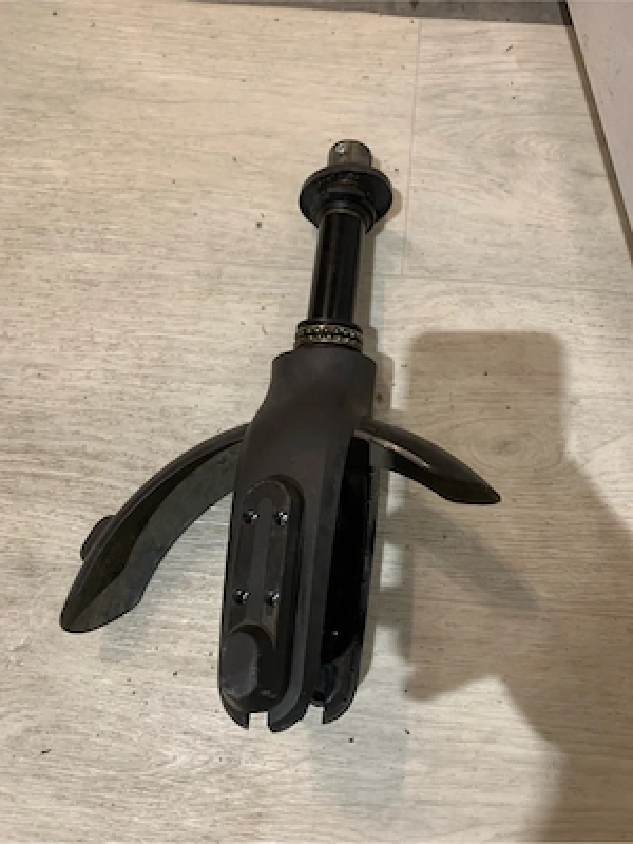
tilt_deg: -78.4
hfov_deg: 53.1
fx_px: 634
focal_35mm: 26
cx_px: 316
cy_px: 422
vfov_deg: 67.3
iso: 160
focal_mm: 4.25
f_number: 1.8
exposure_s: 1/50
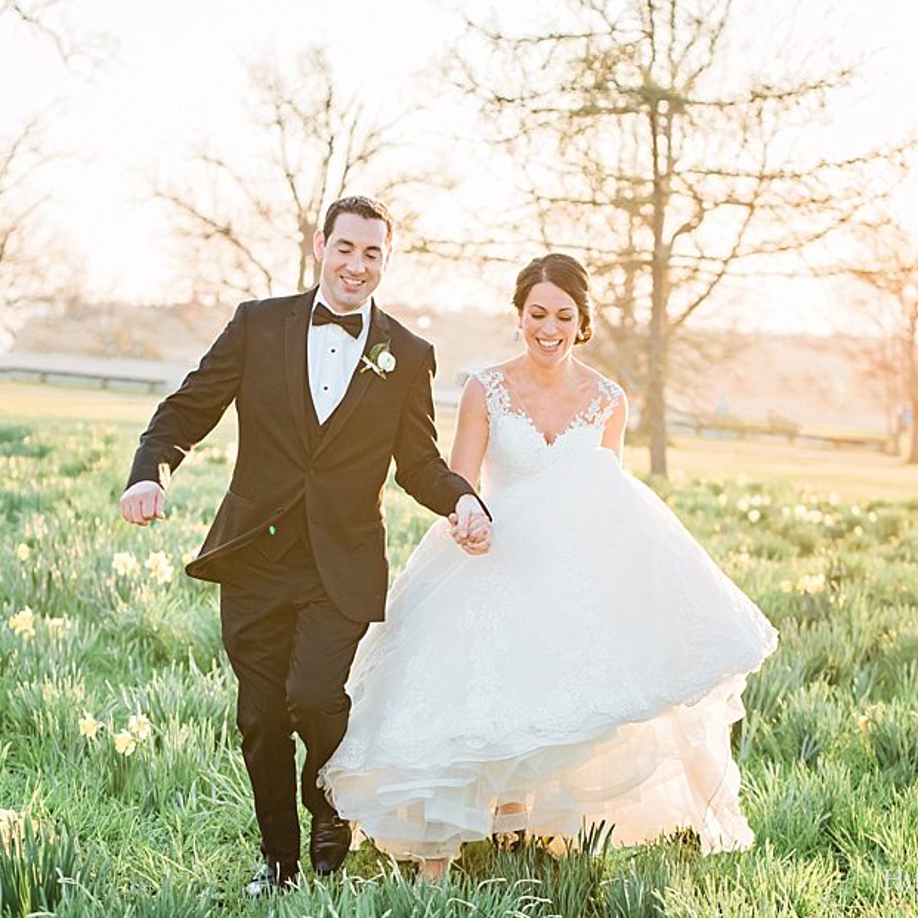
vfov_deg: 19.3
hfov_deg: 19.3
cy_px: 458
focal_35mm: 90
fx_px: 2700
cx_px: 383
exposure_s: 1/640
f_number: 2.8
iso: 400
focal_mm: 70
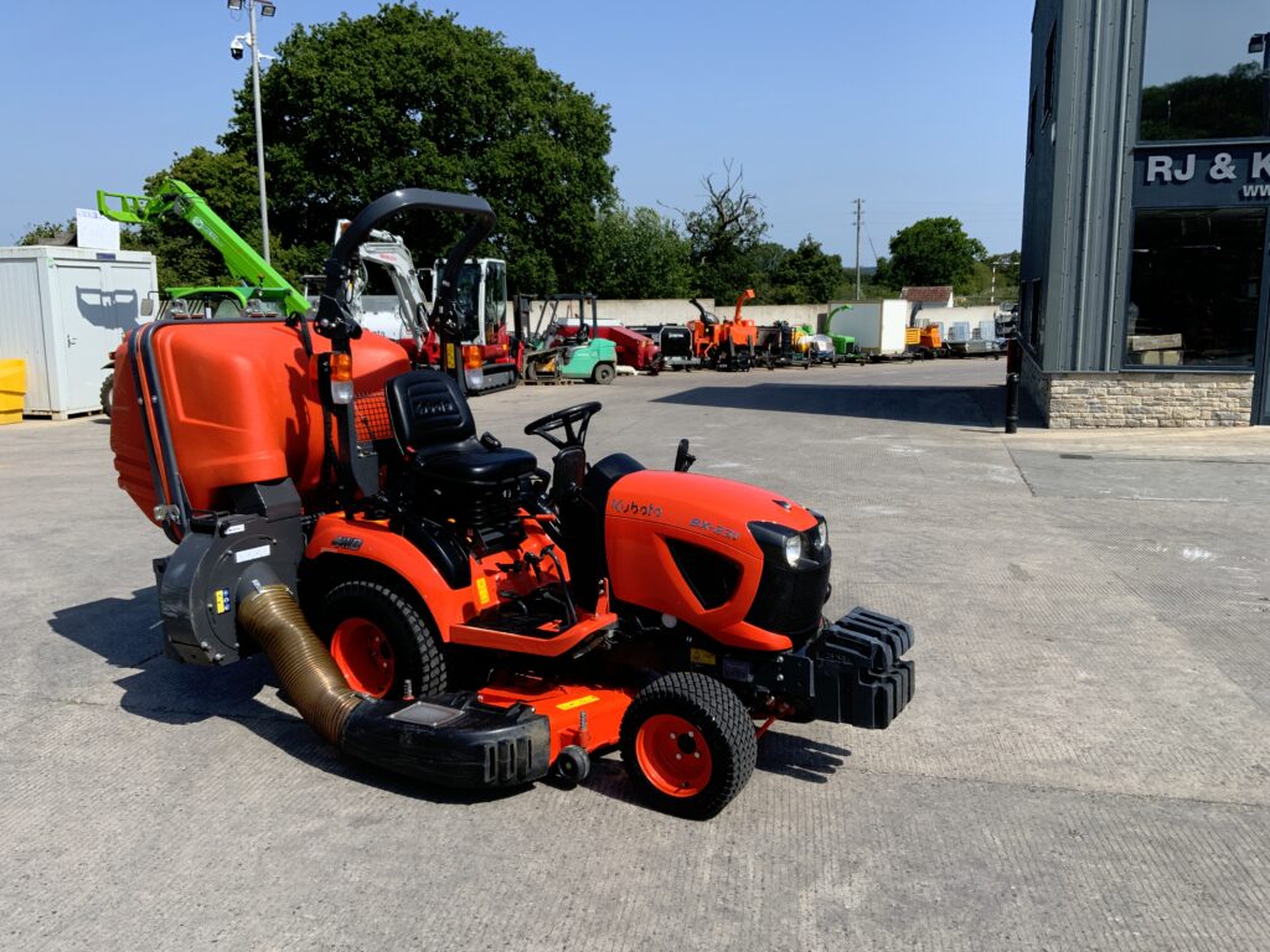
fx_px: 1064
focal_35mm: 29
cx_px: 635
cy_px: 476
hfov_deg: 61.7
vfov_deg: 48.2
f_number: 1.8
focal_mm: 3
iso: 20
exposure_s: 1/2320
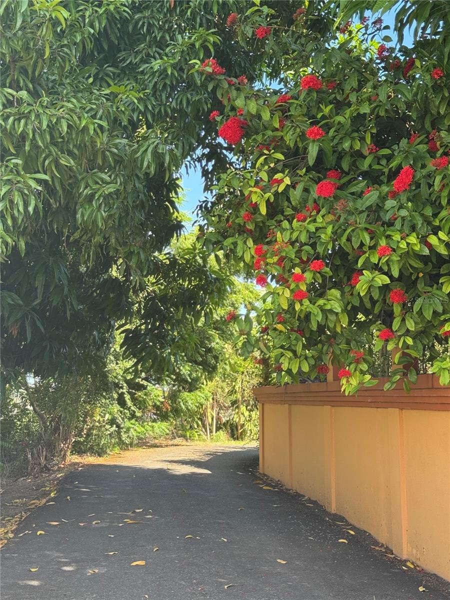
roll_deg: -1.4
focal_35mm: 48
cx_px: 225
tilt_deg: +8.1
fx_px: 832
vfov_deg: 39.7
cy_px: 300
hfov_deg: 30.3
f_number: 1.78
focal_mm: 6.76
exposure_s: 1/549
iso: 64
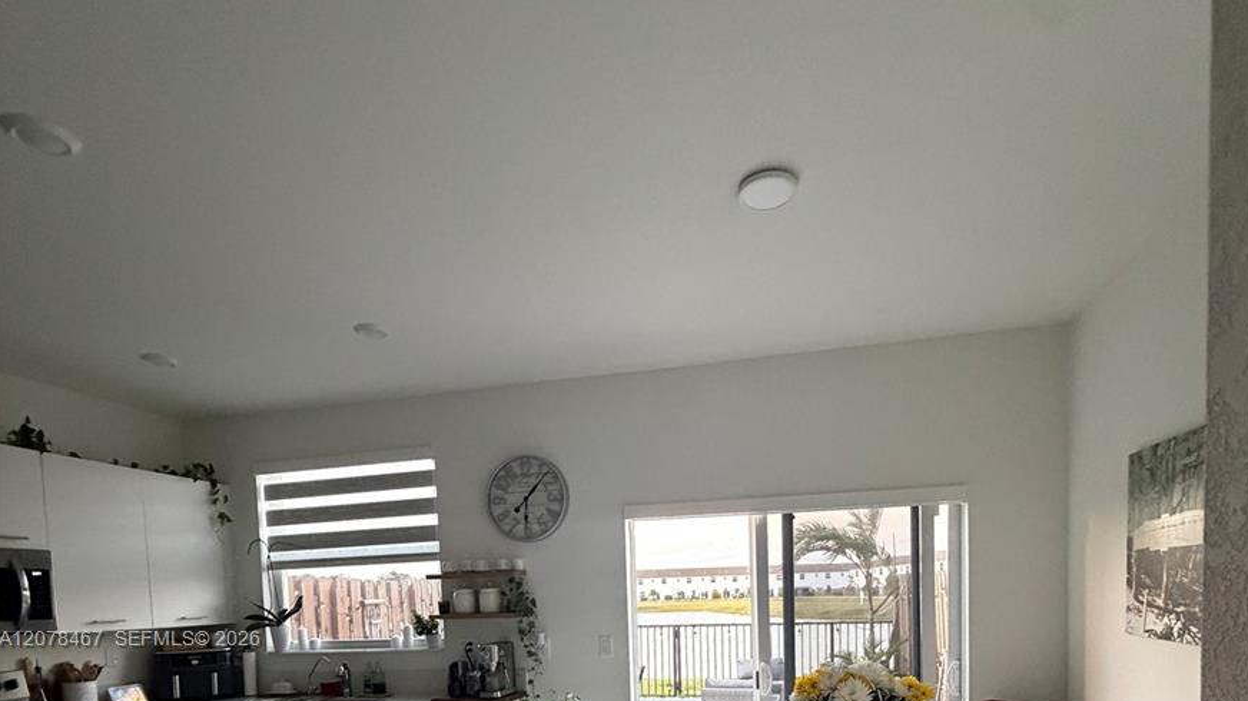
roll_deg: +1.6
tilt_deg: -3.1
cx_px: 640
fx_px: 695
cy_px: 641
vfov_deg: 47.6
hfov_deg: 83.8
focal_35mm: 21
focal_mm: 2.22
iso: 640
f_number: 2.2
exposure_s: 1/60
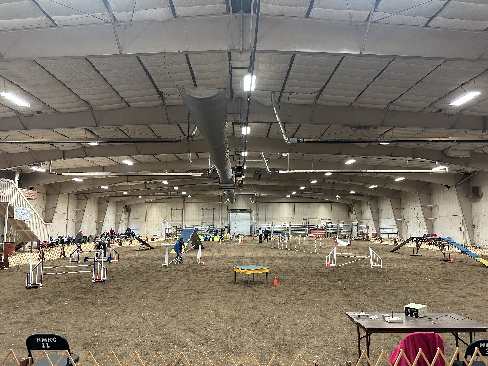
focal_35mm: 24
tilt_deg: +6.3
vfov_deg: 56.8
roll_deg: +0.5
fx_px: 338
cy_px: 183
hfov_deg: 71.6
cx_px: 244
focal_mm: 6.86
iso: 320
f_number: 1.78
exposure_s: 1/60
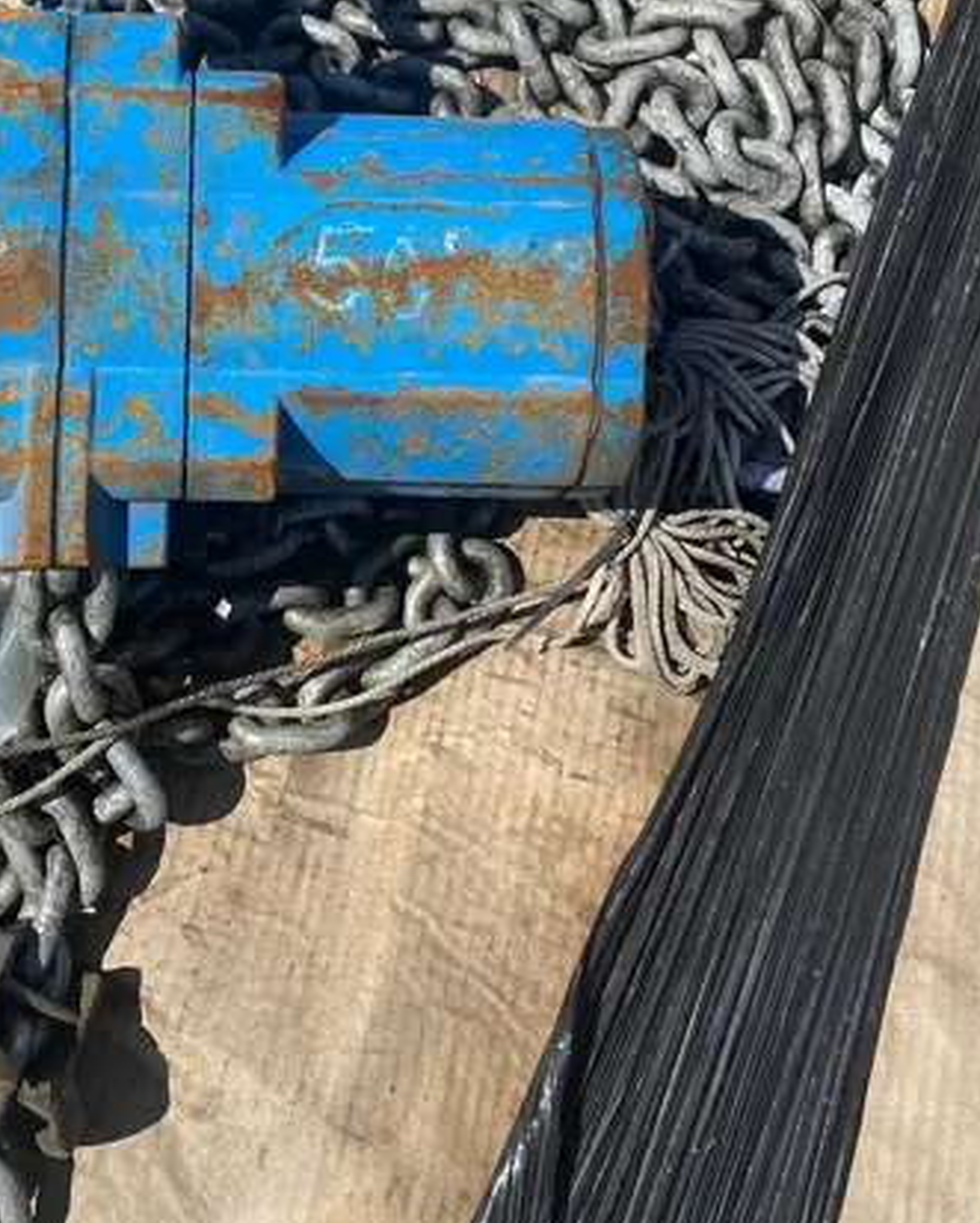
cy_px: 339
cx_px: 264
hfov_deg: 32.9
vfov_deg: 40.2
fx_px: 1630
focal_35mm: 45
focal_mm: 4.25
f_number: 1.8
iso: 32
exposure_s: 1/3040
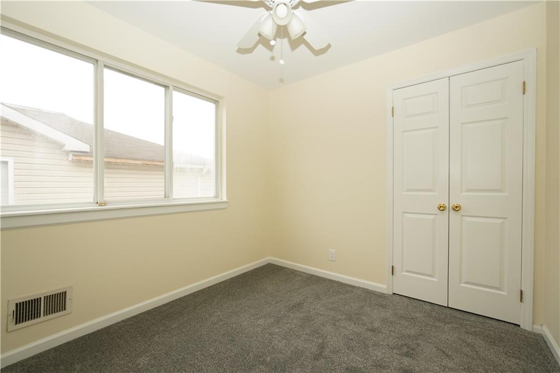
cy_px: 186
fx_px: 245
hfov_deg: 97.6
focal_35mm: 16
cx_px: 280
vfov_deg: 74.6
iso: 125
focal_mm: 10.5
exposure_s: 1/125
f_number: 4.5
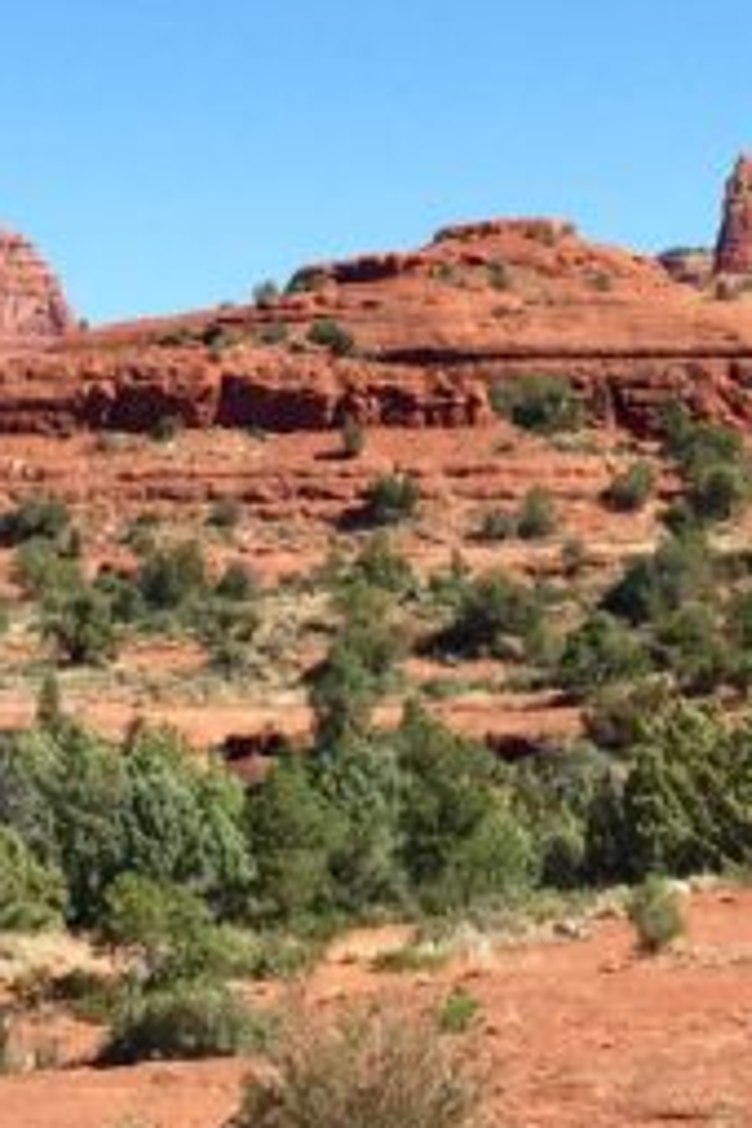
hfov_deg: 11.3
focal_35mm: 121
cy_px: 234
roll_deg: -0.9
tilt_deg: +5.6
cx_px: 349
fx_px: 3791
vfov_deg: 16.8
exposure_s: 1/1647
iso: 32
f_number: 2.2
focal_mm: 4.15
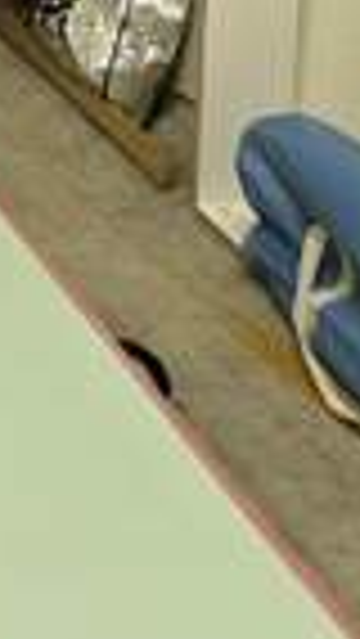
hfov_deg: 13.8
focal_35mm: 64
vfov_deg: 24.1
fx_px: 1085
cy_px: -369
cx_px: -490
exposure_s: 1/60
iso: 800
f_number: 2.2
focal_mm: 2.2
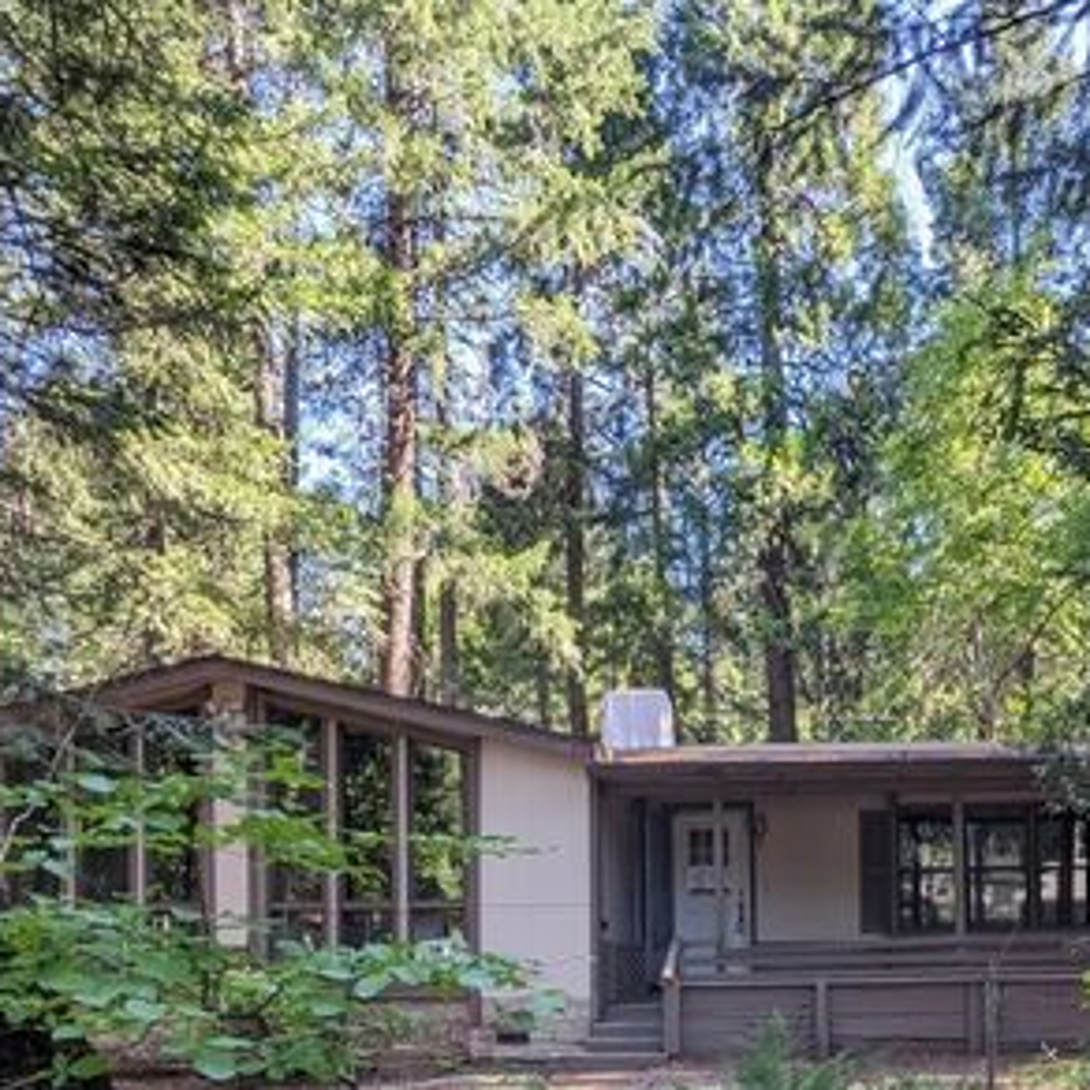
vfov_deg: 49.1
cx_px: 803
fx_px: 1104
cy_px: 892
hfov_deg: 50.6
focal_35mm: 31
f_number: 2.2
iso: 30
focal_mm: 2.22
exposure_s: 1/94.8
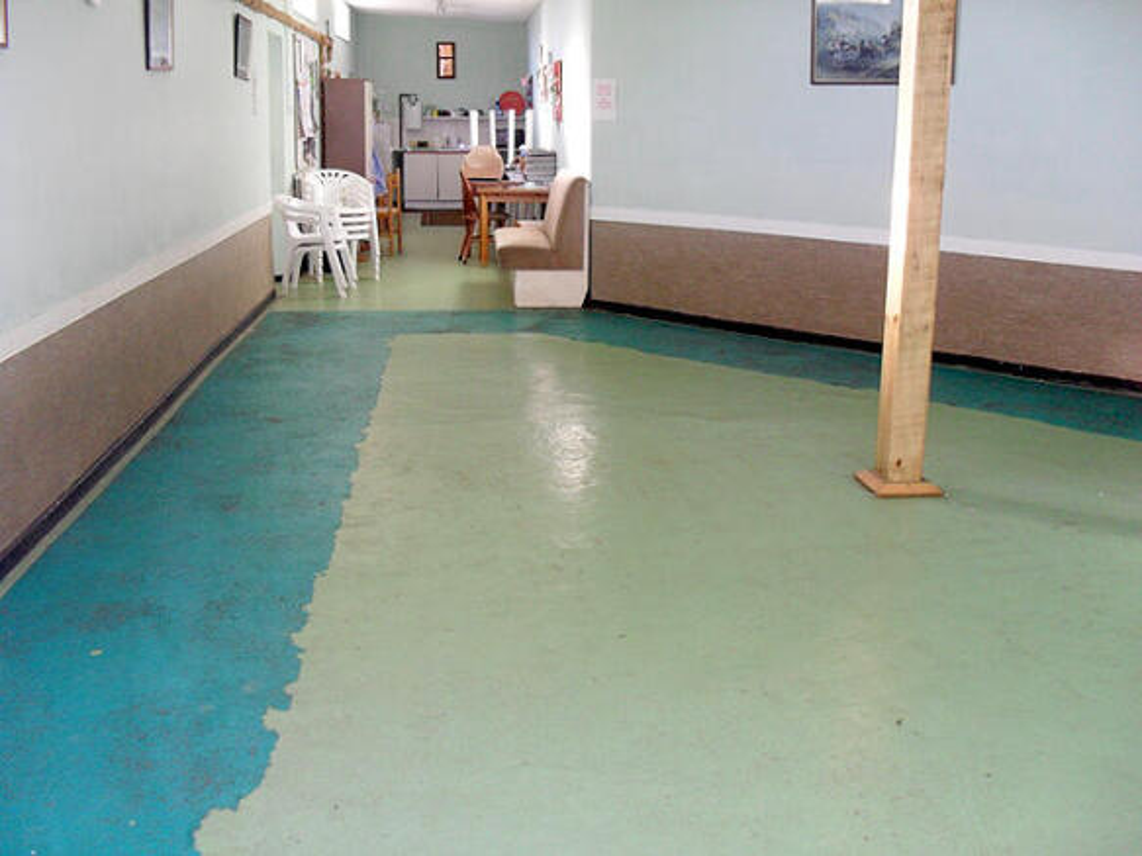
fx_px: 1154
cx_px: 571
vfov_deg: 40.7
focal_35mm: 35
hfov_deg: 52.6
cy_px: 428
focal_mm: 6.3
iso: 200
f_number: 3.2
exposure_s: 1/45
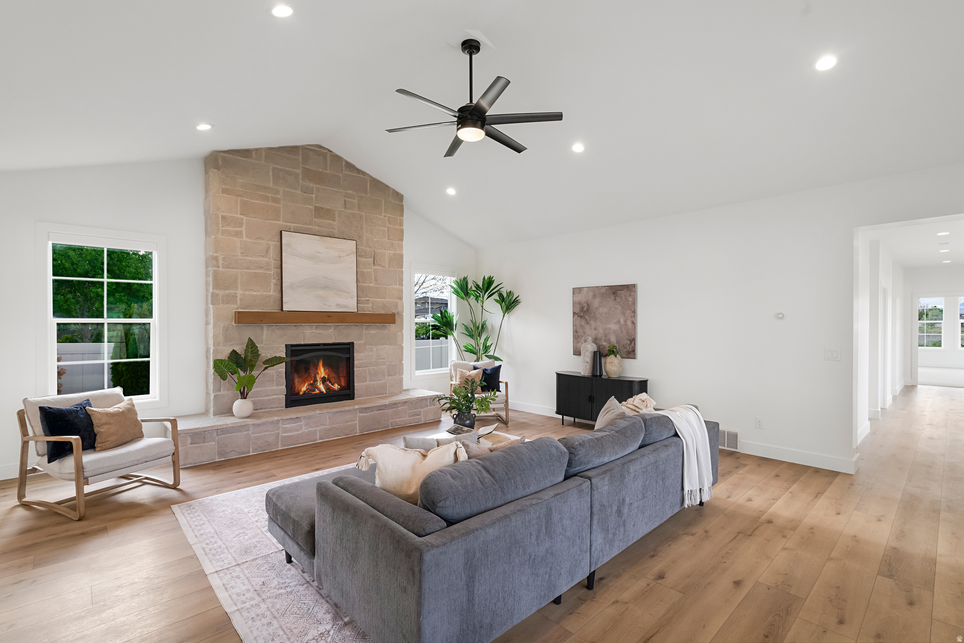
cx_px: 482
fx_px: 429
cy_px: 322
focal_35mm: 16
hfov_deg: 96.7
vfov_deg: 73.8
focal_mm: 16
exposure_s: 1/30
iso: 400
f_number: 9
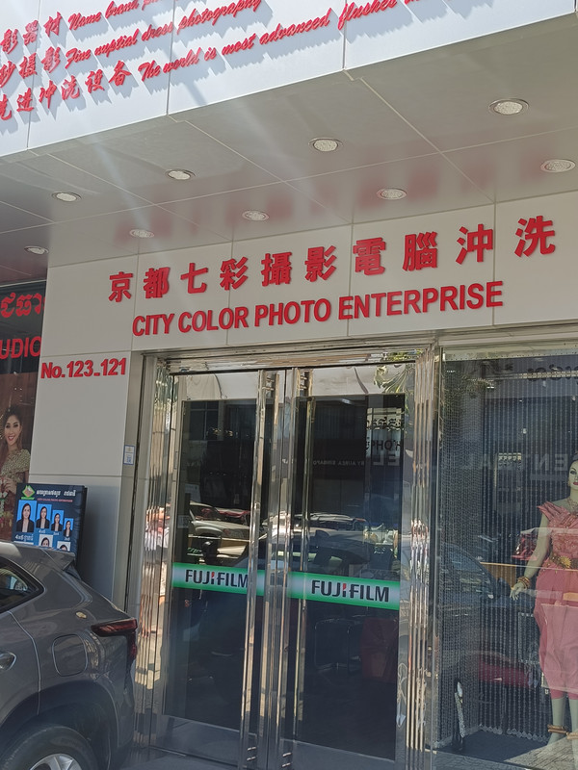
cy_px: 385
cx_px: 289
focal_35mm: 41
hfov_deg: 35.1
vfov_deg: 45.8
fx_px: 913
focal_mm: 4.7
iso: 100
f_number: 1.7
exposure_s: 1/127
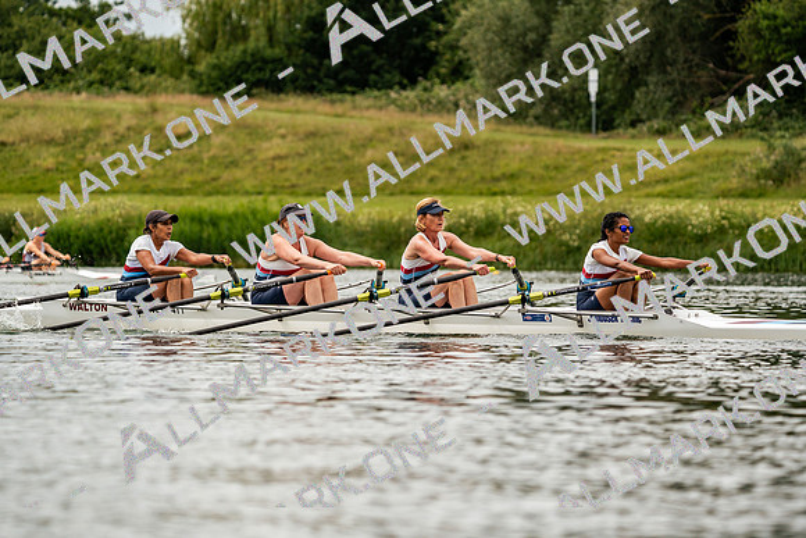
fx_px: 6001
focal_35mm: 268
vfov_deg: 5.1
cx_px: 403
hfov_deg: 7.7
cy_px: 269
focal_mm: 268
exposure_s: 1/2000
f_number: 6.3
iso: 250
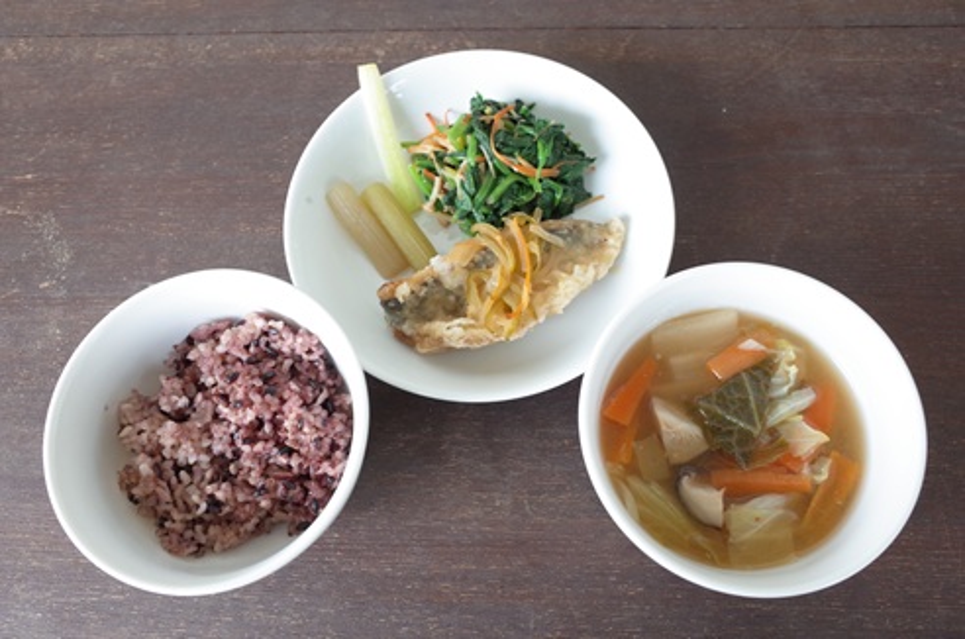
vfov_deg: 46.2
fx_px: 749
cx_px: 482
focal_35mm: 28
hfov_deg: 65.6
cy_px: 320
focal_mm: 18.3
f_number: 5.6
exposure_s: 1/30
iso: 400
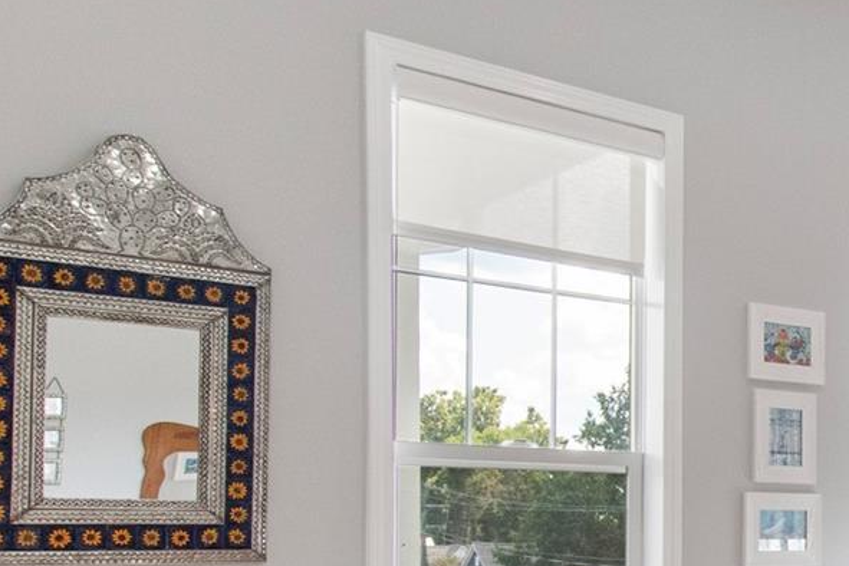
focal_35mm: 52
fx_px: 1226
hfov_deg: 32.4
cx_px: 987
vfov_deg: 25.4
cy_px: 481
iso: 800
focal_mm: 10
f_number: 8
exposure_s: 1/5
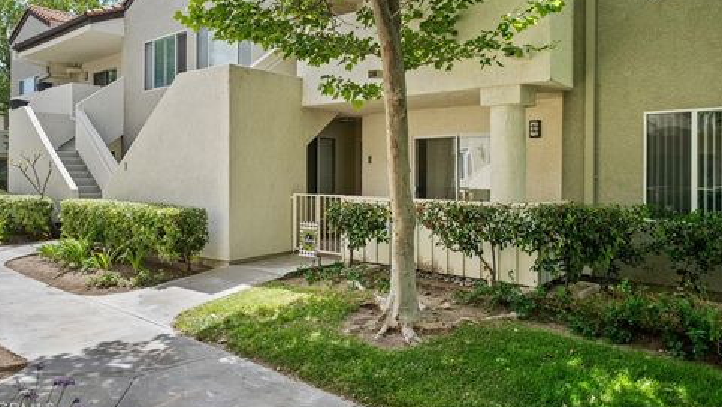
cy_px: 170
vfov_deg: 44.3
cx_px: 363
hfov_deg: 71.9
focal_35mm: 26
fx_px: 498
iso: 125
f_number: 9
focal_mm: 24
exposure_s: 1/80
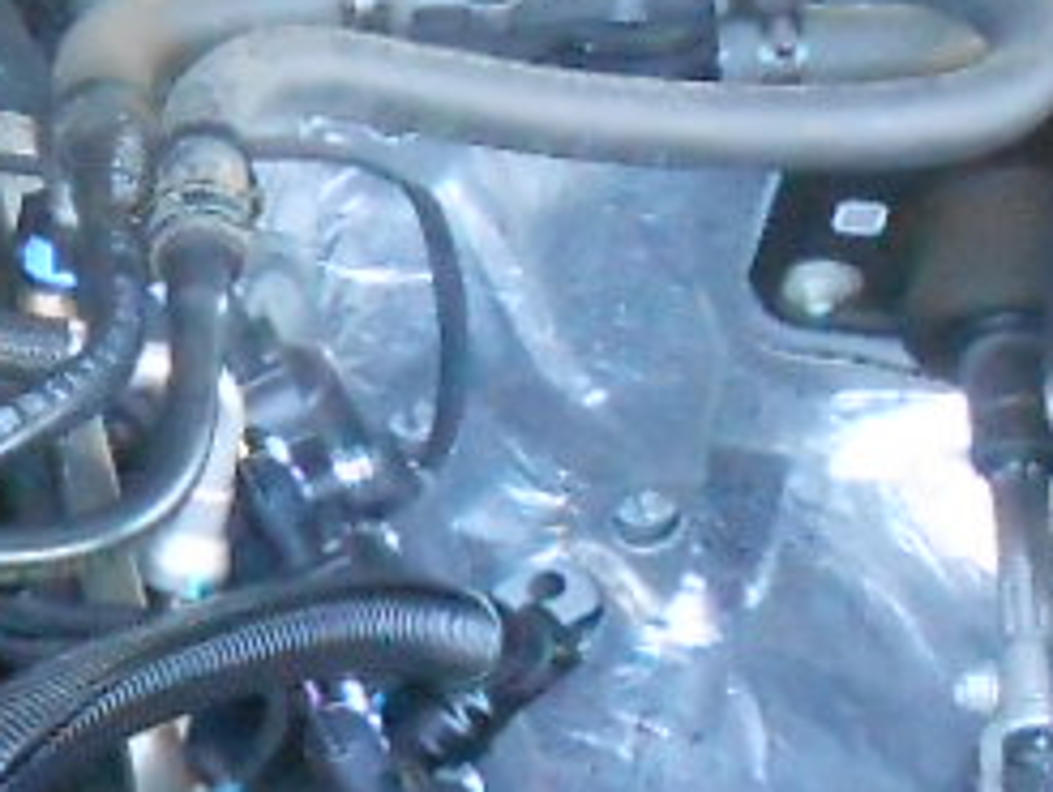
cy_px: 694
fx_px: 5146
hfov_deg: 11.1
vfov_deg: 8.8
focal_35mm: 169
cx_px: -676
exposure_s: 1/40
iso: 800
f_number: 3.5
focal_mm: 4.6
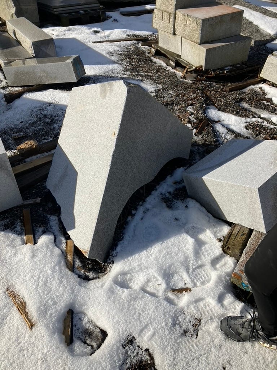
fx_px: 299
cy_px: 185
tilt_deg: -35.3
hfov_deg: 49.7
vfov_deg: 63.4
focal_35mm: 28
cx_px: 138
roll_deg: +0.8
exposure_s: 1/2857
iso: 32
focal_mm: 3.99
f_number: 1.8
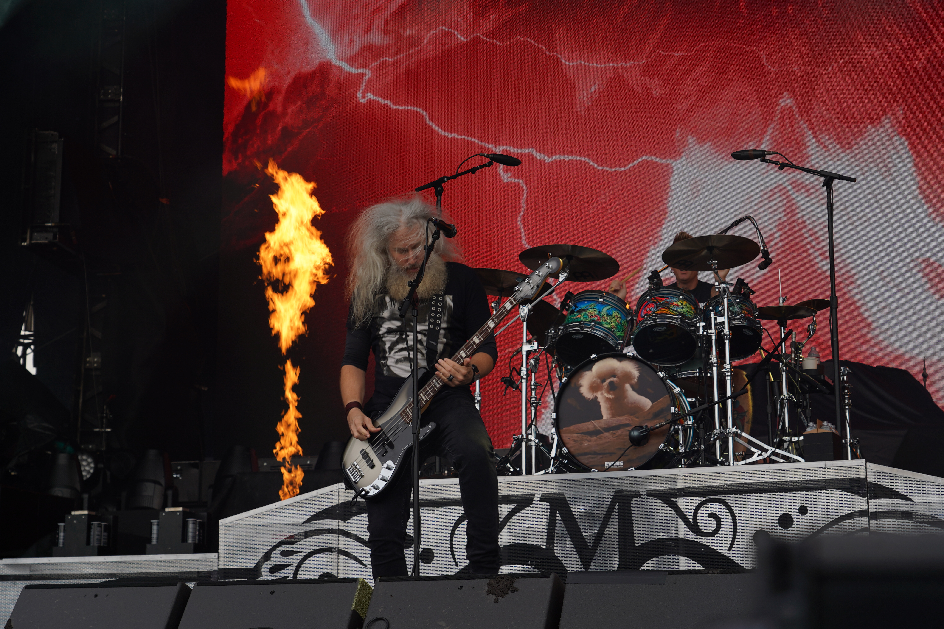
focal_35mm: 65
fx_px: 1704
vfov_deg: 20.9
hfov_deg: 31.0
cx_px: 472
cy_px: 314
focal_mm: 65
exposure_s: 1/200
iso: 100
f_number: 6.3
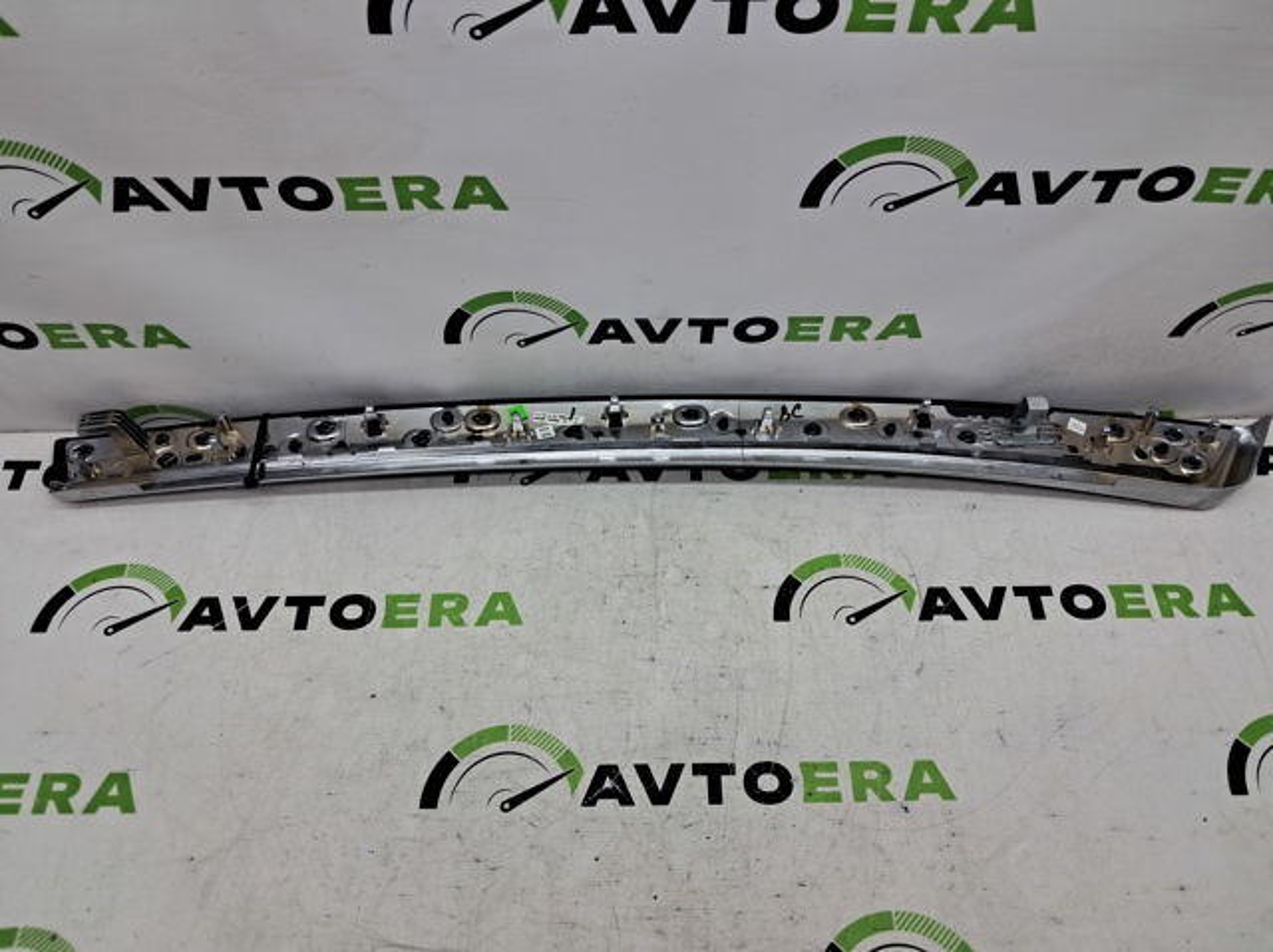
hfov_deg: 65.4
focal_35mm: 27
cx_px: 636
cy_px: 476
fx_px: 992
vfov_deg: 51.3
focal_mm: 4
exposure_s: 1/100
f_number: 1.8
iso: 50
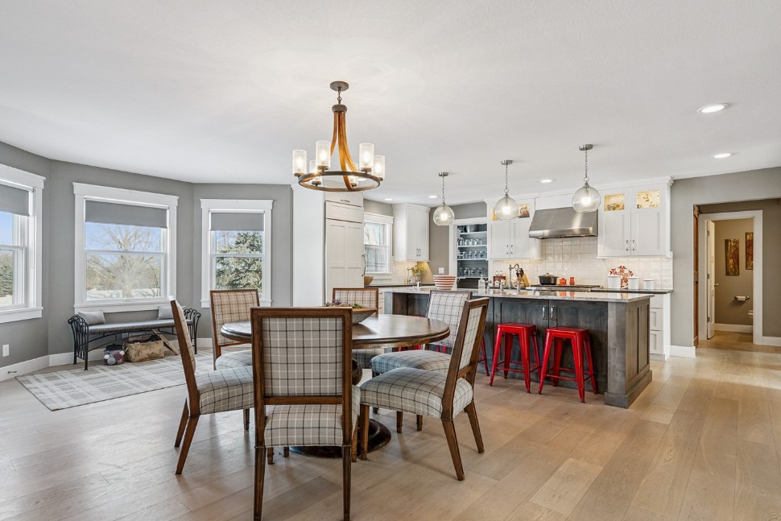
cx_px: 374
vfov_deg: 64.6
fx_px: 412
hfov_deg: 86.9
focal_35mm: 19
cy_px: 263
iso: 400
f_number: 6.3
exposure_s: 1/40
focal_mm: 16
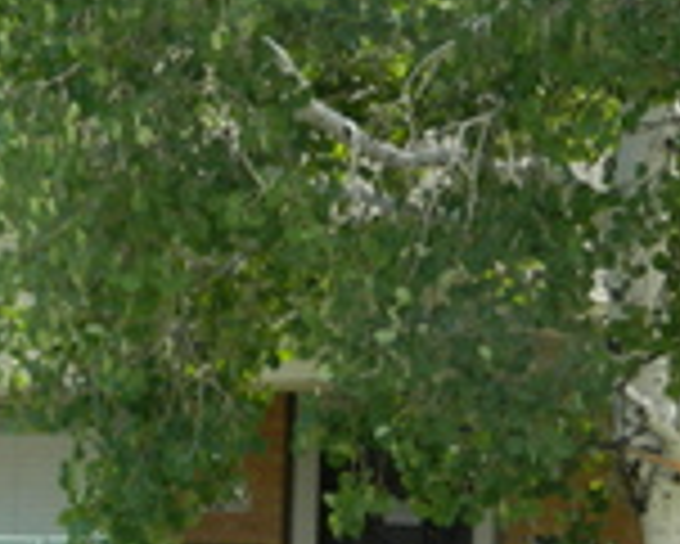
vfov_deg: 8.9
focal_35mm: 170
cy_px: 755
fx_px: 3424
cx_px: 14
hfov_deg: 11.2
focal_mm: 7.3
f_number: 3.5
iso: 80
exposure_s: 1/200
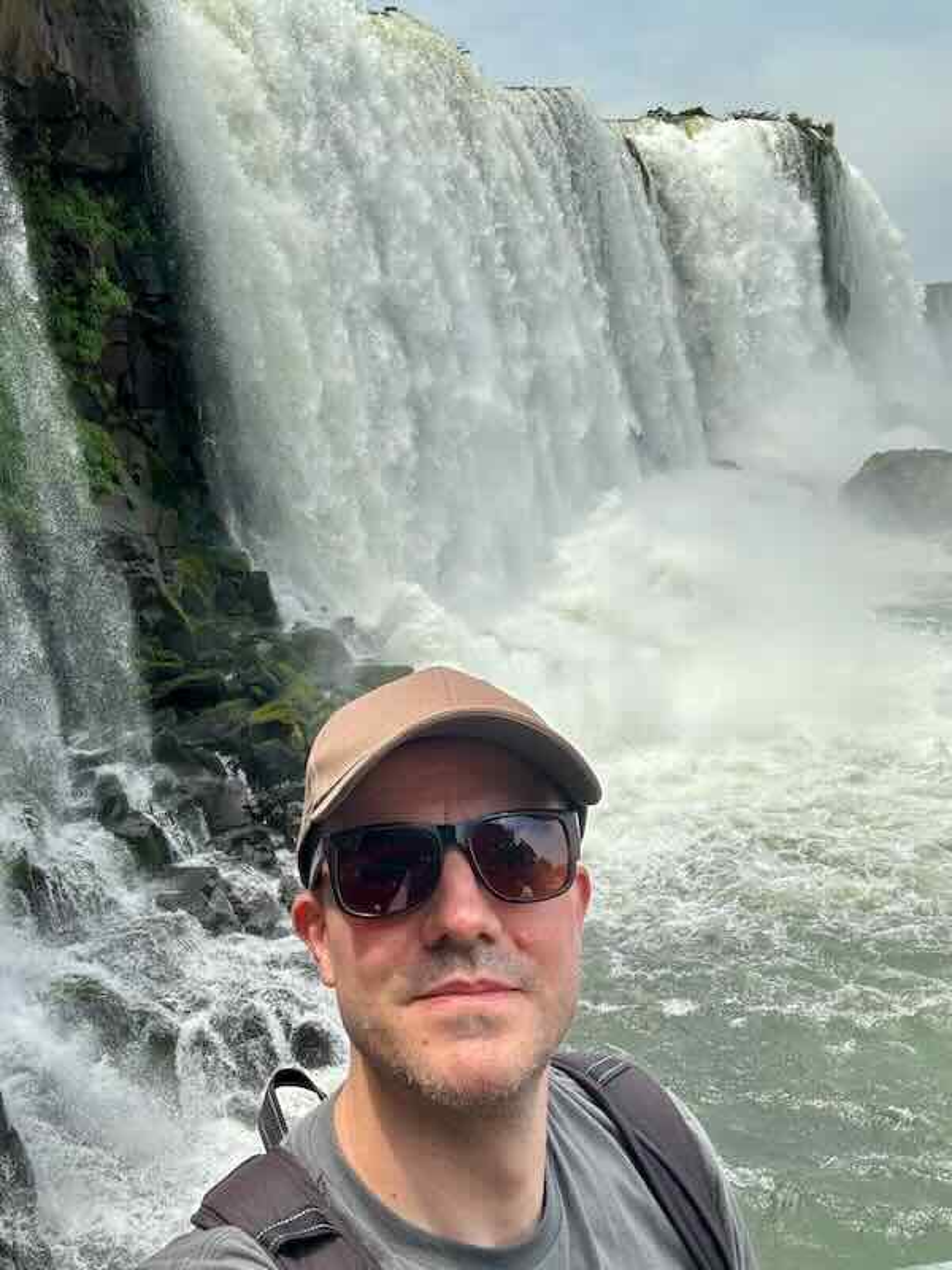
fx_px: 1100
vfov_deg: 60.0
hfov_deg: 46.8
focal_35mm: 30
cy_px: 635
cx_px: 476
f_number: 1.9
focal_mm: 2.69
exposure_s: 1/1255
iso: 25
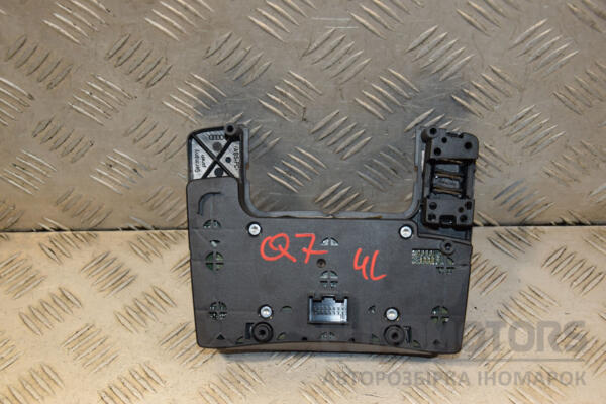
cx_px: 303
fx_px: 1060
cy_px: 202
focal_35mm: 63
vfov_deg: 21.6
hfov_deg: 31.9
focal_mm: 42
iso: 800
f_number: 5
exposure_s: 1/200
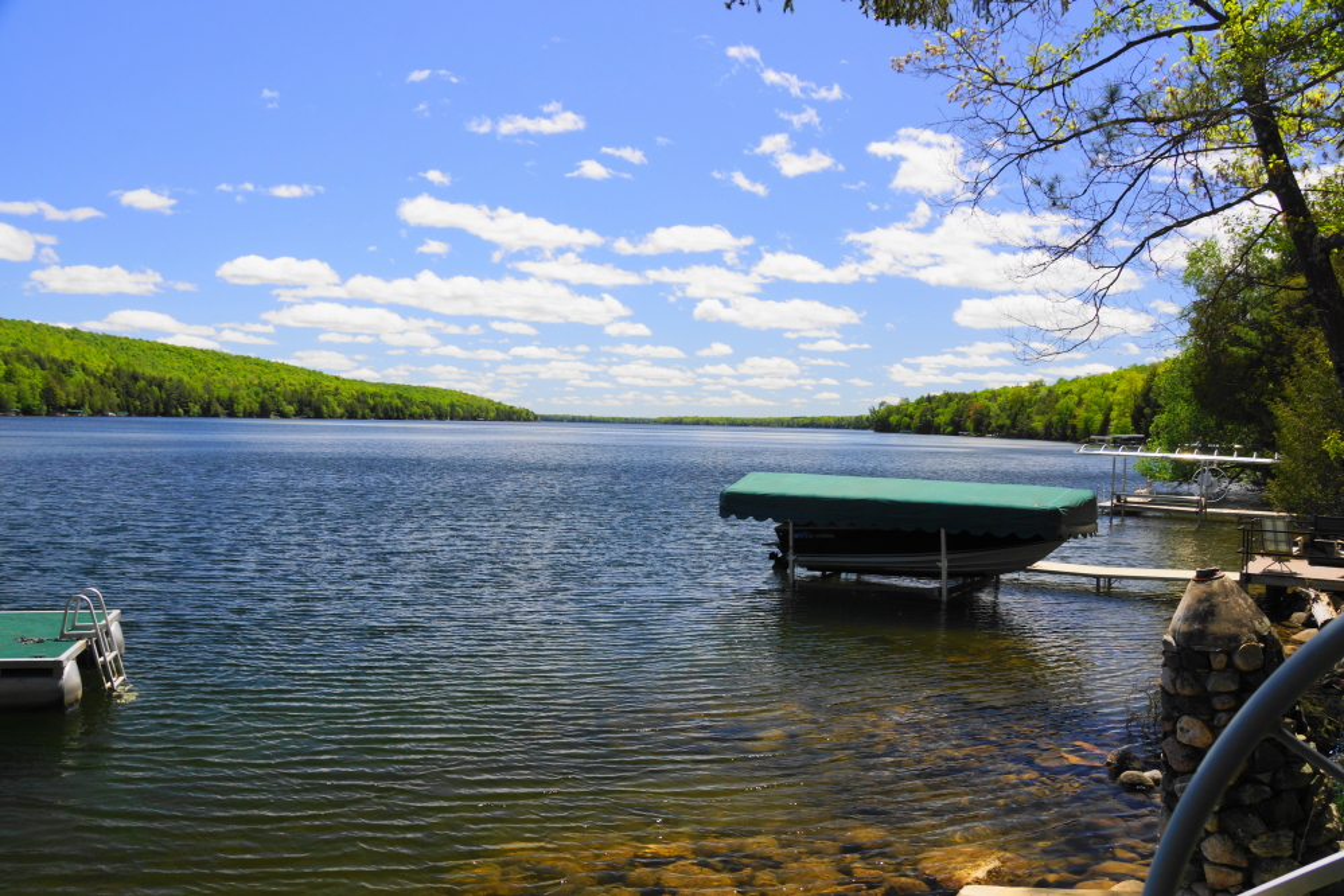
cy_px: 448
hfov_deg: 67.4
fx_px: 1008
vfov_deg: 47.9
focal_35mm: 27
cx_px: 672
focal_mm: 18
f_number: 9
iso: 100
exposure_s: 1/100
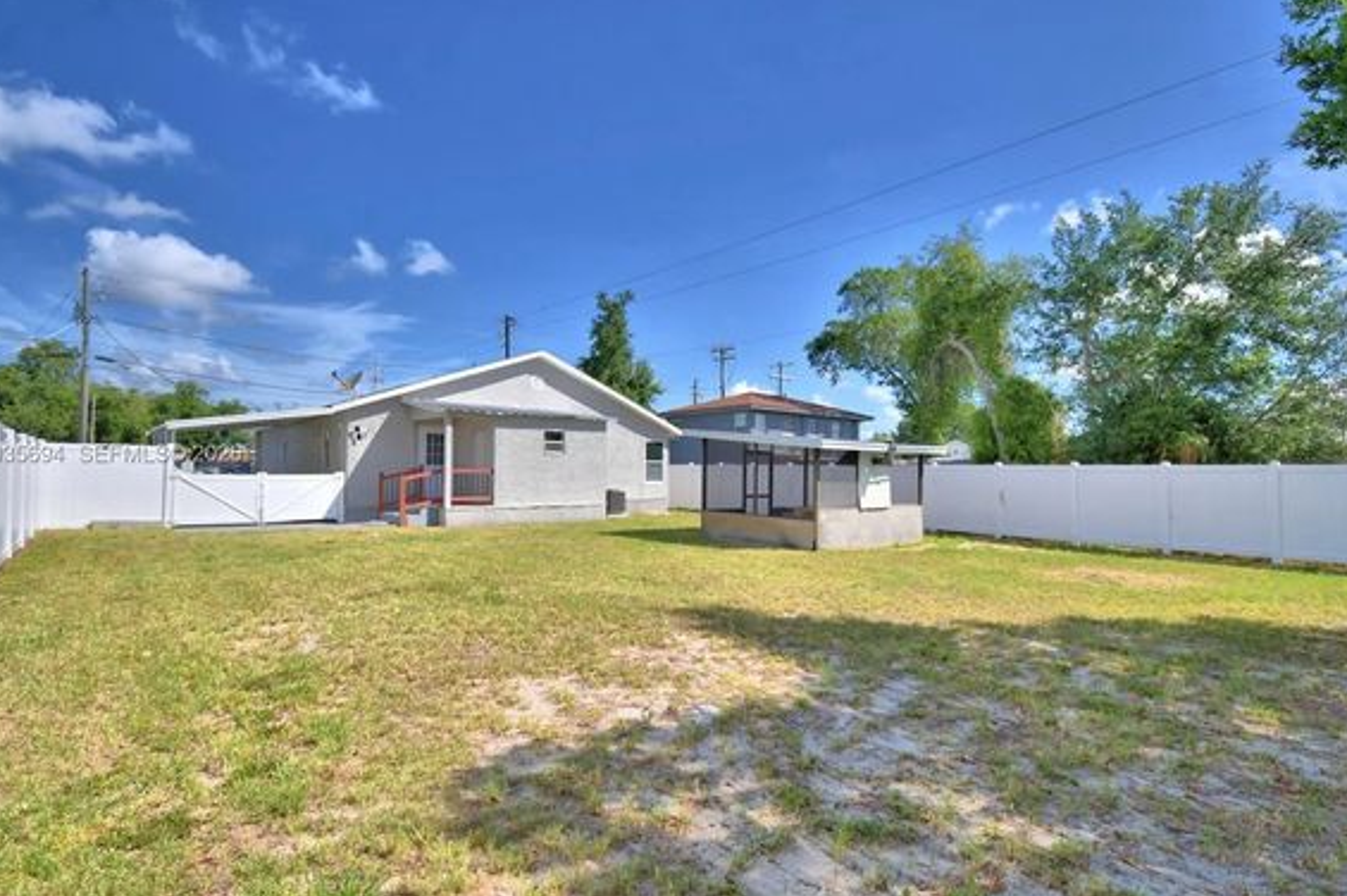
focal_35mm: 17
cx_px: 708
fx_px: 636
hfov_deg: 93.2
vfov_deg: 70.4
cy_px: 455
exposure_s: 1/1600
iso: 100
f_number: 4.5
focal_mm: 10
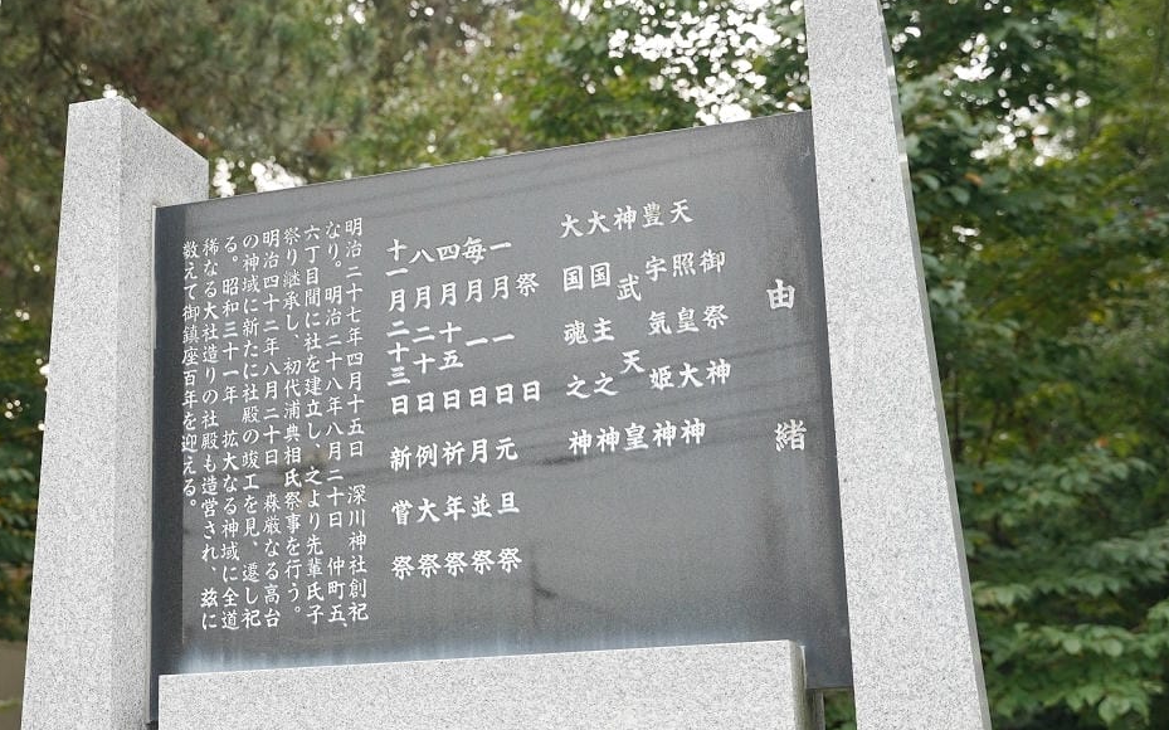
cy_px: 438
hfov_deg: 37.4
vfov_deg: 23.9
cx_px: 464
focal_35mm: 54
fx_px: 1720
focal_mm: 41
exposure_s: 1/160
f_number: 4
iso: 320
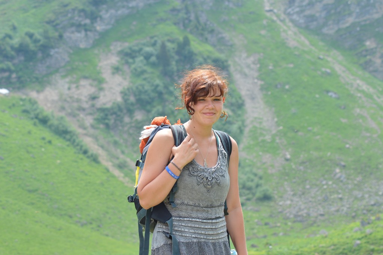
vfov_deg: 13.0
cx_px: 192
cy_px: 128
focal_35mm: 105
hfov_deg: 19.5
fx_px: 1116
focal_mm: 70
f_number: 8
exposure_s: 1/250
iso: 200
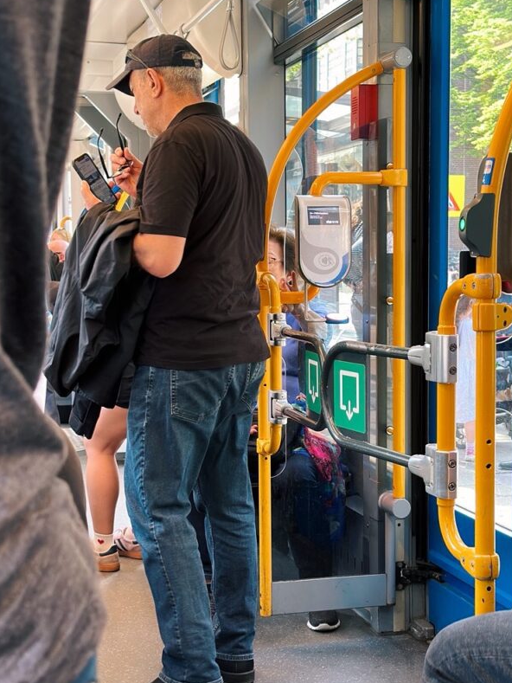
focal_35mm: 61
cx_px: 287
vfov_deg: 31.7
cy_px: 362
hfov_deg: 24.0
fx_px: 1203
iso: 125
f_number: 1.78
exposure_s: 1/74
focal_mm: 6.86
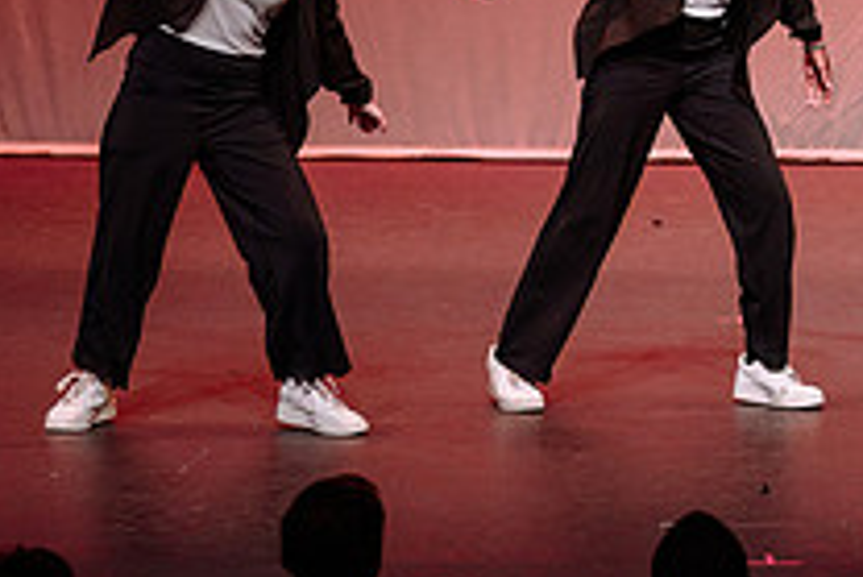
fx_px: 6669
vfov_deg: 5.0
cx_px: 1160
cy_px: 205
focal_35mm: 278
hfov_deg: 7.3
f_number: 2.8
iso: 1250
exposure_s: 1/400
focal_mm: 85
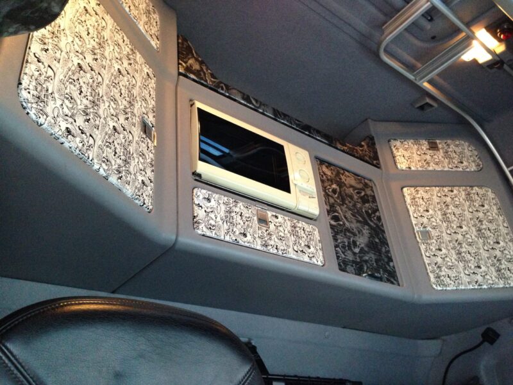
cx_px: 256
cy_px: 192
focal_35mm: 33
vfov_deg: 42.9
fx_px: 489
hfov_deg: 55.4
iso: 400
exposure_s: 1/20
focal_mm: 4.13
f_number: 2.4
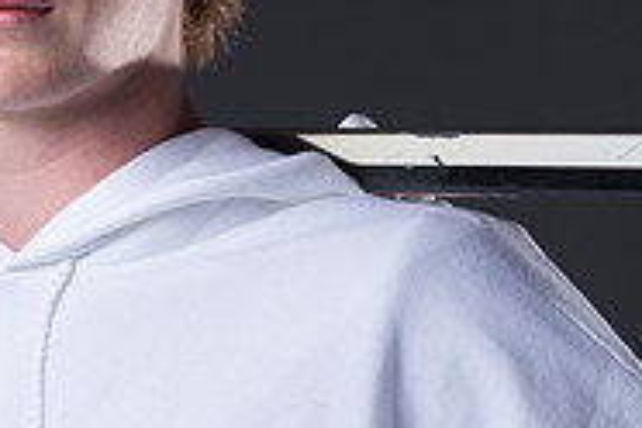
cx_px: -277
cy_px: 77
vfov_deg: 3.4
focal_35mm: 408
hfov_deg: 5.0
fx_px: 7275
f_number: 5.6
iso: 160
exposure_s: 1/250
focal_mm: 130
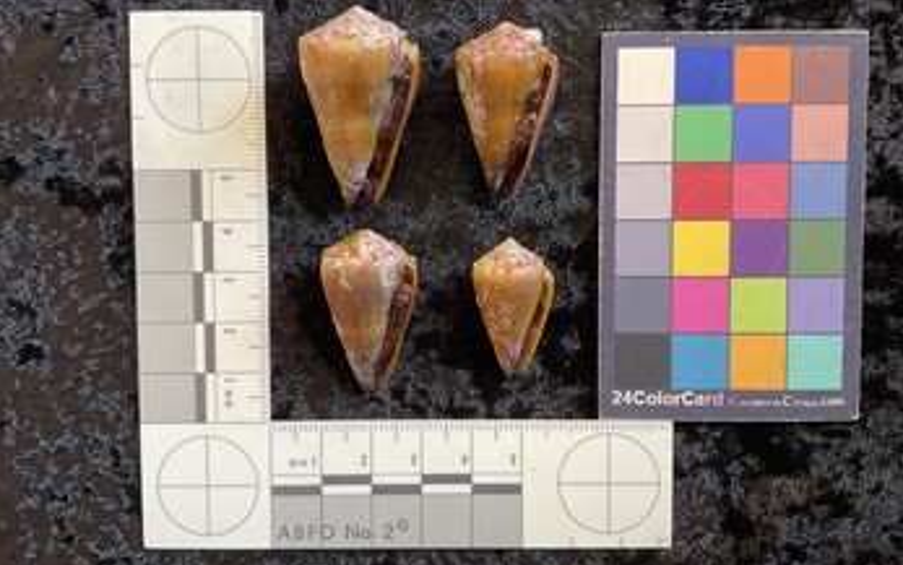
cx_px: 450
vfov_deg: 40.6
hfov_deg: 61.2
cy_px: 254
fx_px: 763
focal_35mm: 31
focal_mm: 3
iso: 50
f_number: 1.8
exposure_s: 1/50
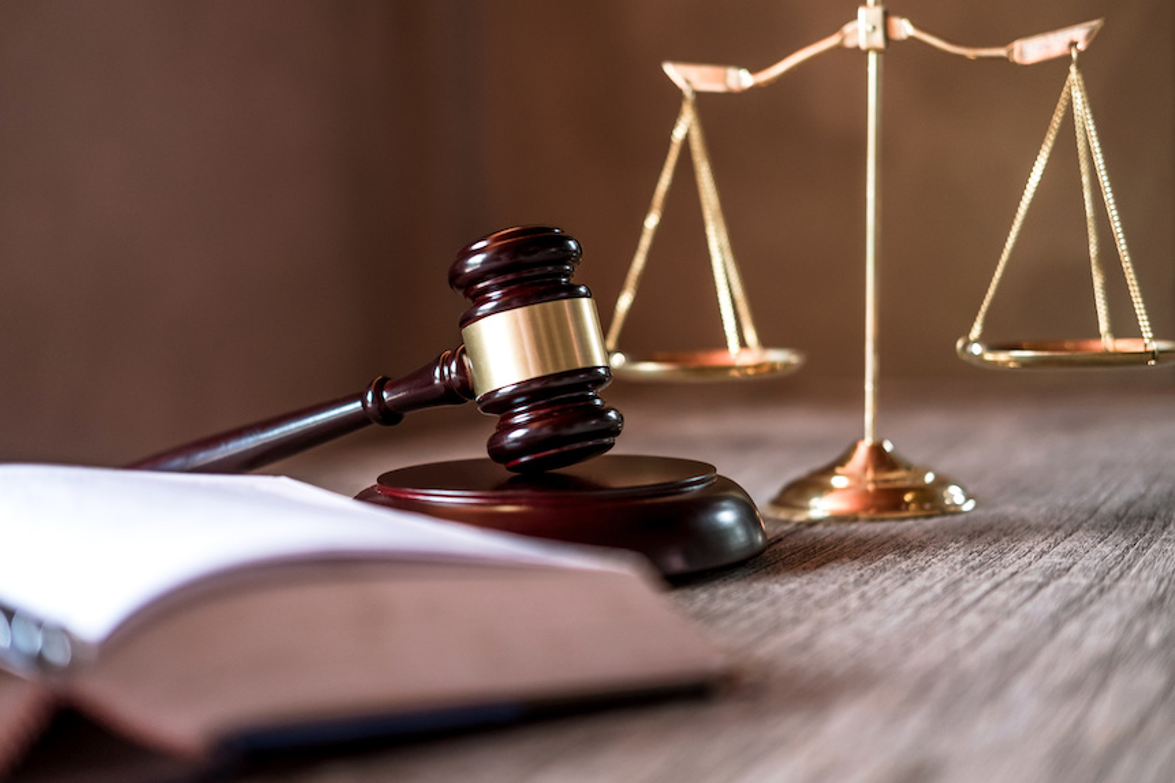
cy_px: 392
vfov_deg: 25.5
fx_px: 1729
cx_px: 588
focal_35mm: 53
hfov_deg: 37.5
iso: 400
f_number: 2
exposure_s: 1/80
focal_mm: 35
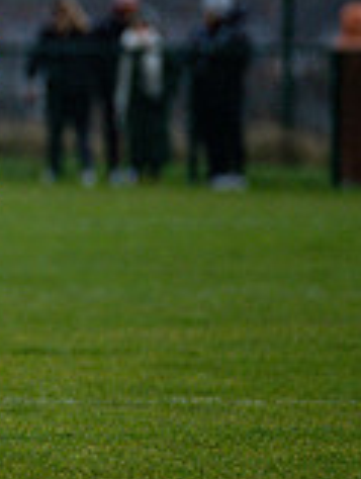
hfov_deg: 1.4
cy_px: 162
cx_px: -428
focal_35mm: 1058
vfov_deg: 1.9
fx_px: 14672
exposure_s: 1/640
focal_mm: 300
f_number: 2.8
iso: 1800
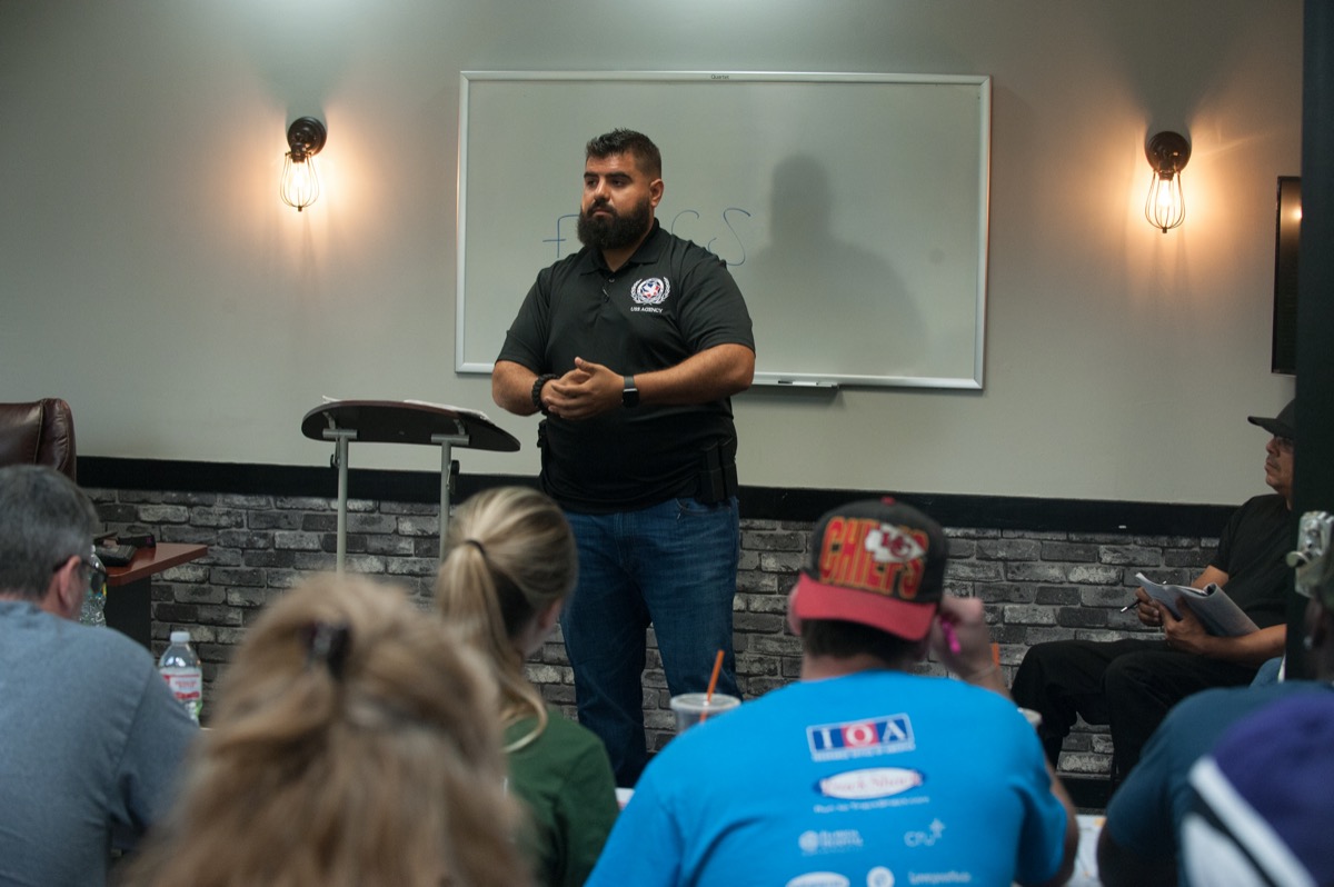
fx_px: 2592
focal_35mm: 70
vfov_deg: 19.4
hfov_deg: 28.9
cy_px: 444
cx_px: 667
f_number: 4.5
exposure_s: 1/160
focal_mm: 70
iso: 2000
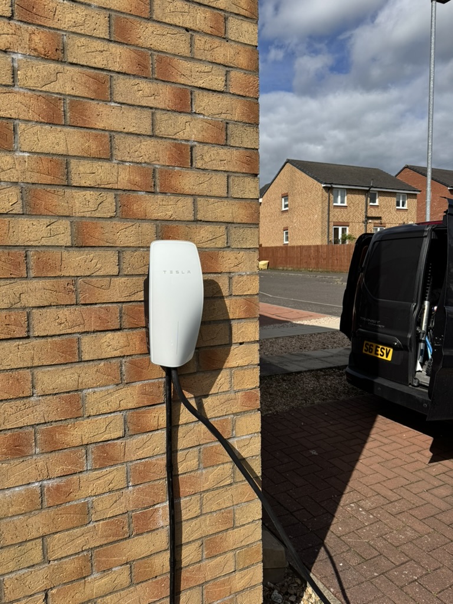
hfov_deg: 56.8
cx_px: 226
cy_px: 302
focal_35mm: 24
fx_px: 419
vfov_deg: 71.6
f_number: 1.78
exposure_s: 1/7937
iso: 80
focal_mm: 6.76
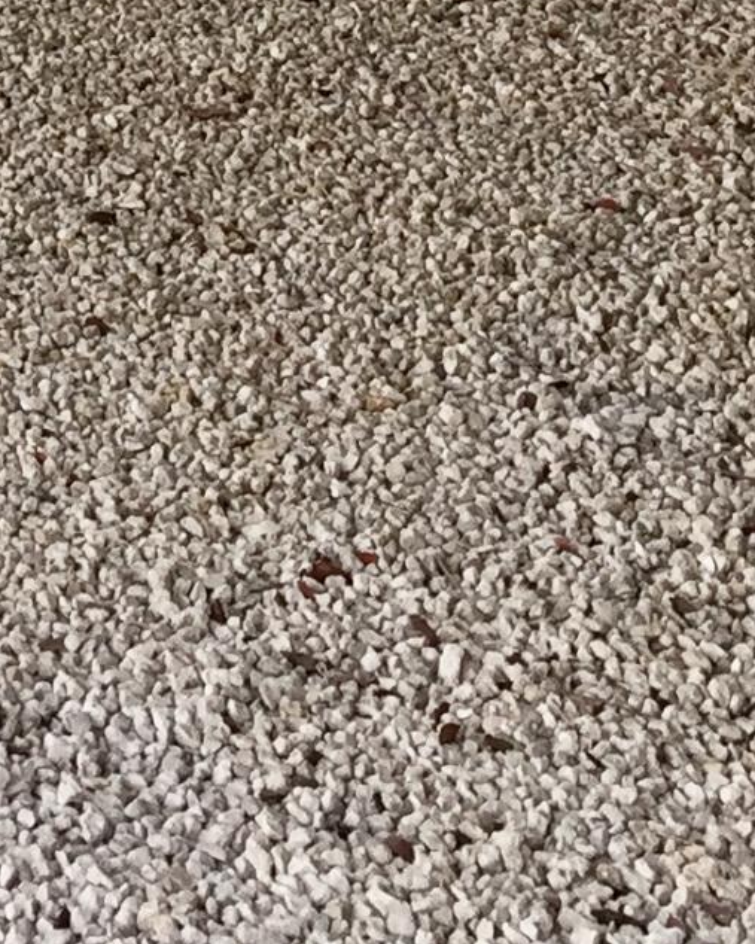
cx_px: -488
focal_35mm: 134
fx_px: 3744
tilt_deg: -6.8
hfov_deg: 10.9
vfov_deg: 13.1
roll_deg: -2.6
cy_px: -722
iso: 32
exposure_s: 1/120
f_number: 2.2
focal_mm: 4.15
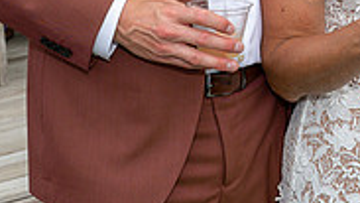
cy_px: -141
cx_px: 298
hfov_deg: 14.6
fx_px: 1394
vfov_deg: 8.1
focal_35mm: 146
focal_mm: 36
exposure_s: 1/250
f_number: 8
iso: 320
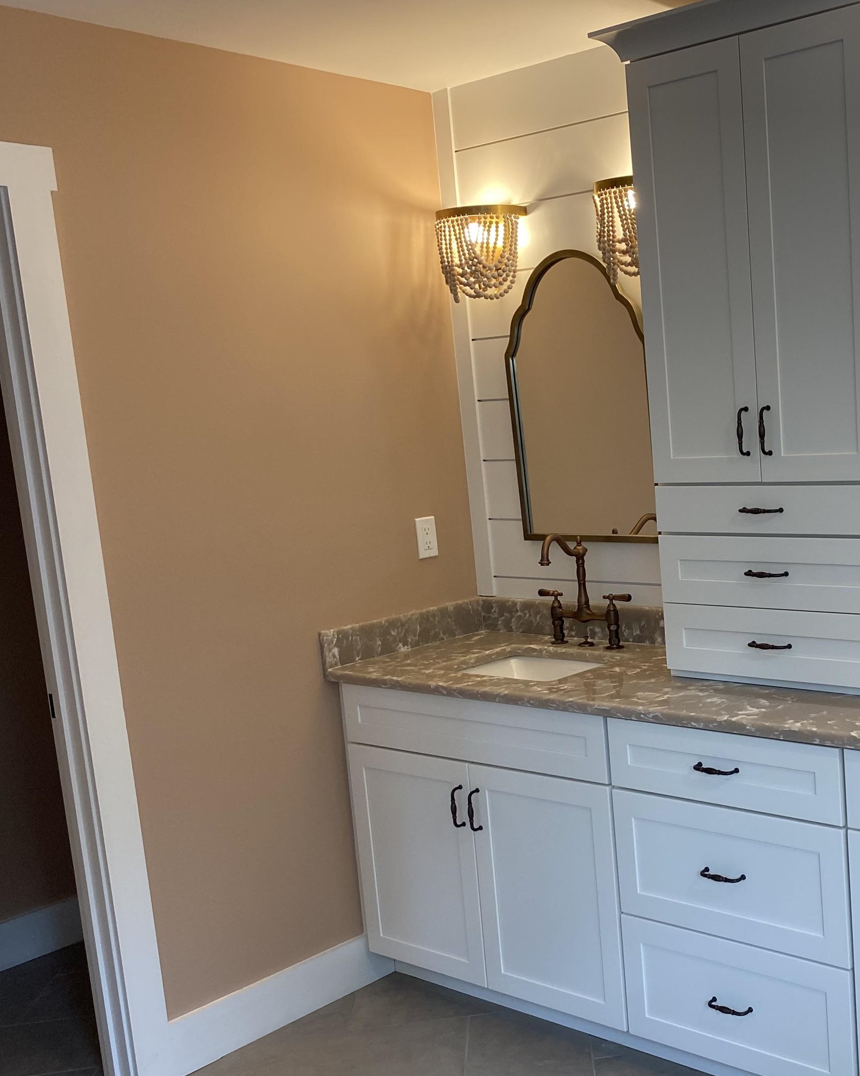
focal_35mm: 39
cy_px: 603
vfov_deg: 46.7
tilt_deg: -9.8
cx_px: 705
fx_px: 1241
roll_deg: +3.7
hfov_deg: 36.7
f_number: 1.8
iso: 125
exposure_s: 1/120
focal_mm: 4.25
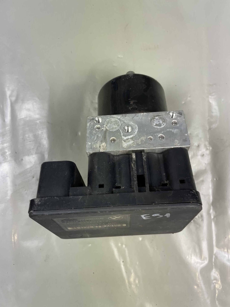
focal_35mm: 26
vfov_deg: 67.3
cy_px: 154
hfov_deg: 53.1
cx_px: 115
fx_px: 230
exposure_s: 1/100
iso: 50
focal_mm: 4.2
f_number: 1.6
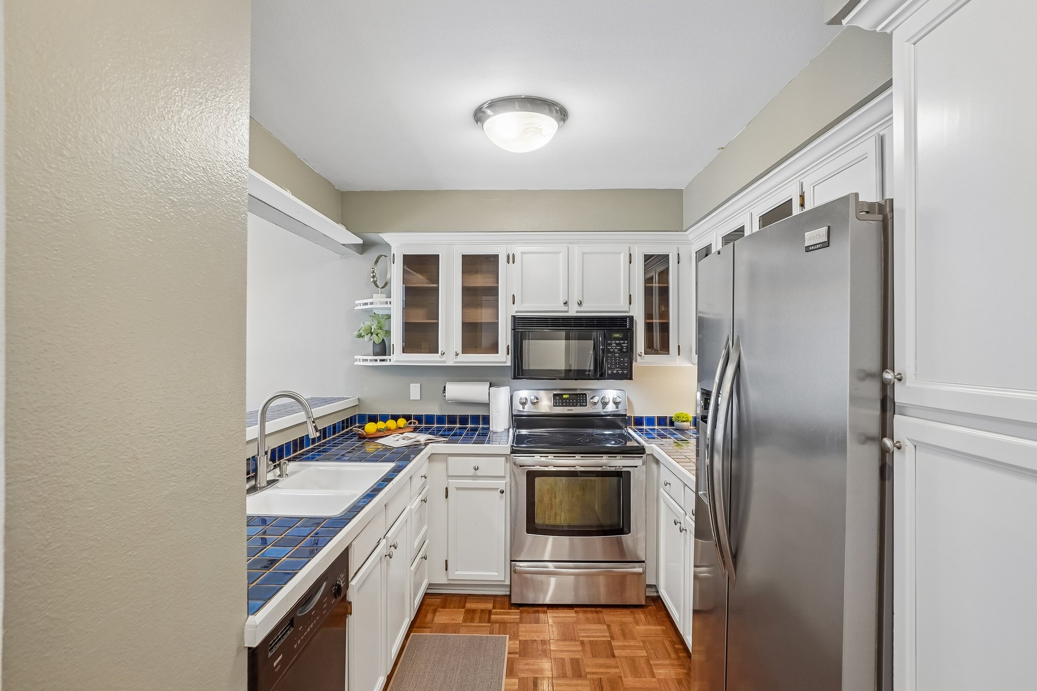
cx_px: 518
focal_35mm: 18
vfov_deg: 67.4
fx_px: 518
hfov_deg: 90.0
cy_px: 346
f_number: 8
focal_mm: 12
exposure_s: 1/5
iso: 400
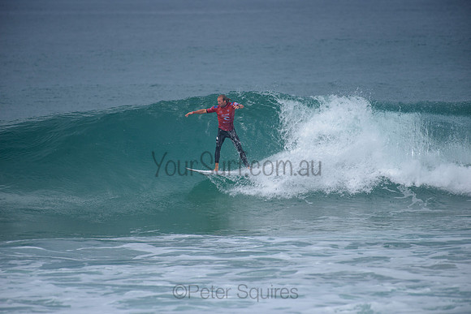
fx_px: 6543
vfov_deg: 2.8
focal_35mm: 500
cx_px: 236
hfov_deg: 4.1
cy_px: 157
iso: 250
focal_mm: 500
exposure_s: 1/2000
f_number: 5.6
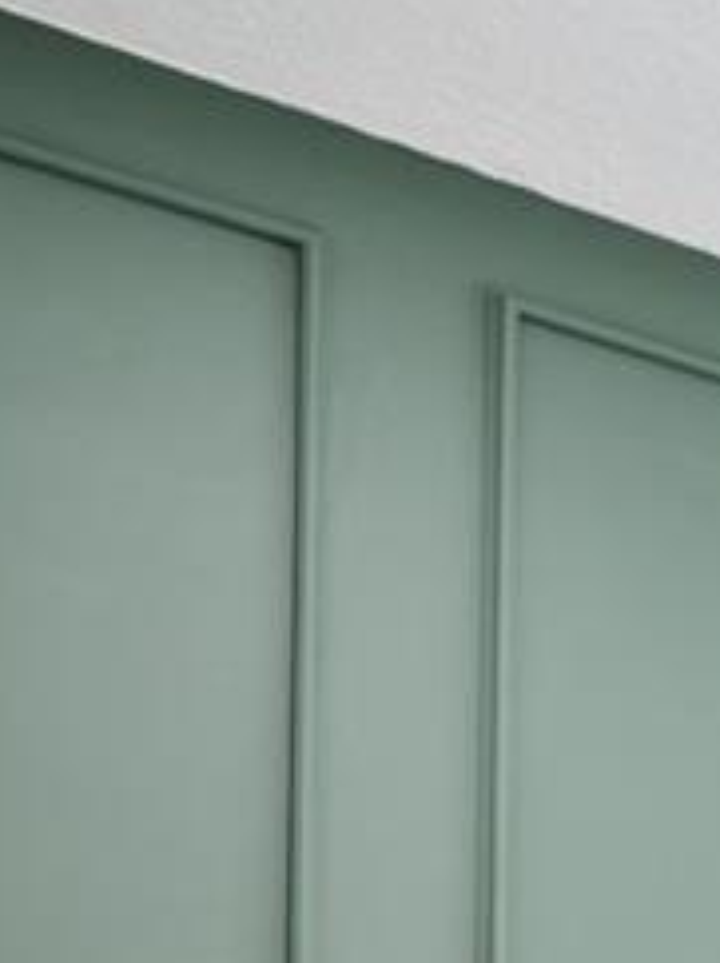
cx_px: 2371
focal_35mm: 89
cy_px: 1534
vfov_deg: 18.8
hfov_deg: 10.1
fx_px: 2473
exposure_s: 1/25
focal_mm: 14
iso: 200
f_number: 2.8
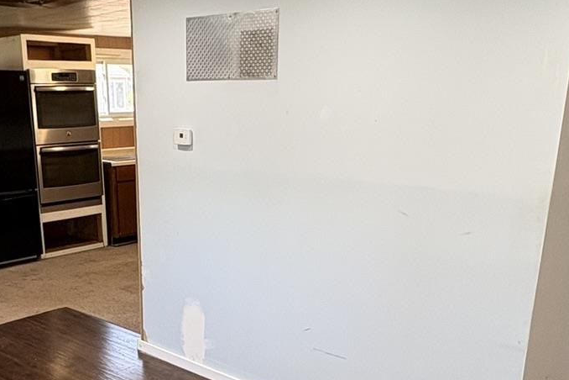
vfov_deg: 29.8
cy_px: 306
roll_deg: +0.2
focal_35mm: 44
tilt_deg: -17.4
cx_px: 213
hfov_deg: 44.1
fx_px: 695
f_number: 2.2
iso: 160
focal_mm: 2.22
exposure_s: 1/60
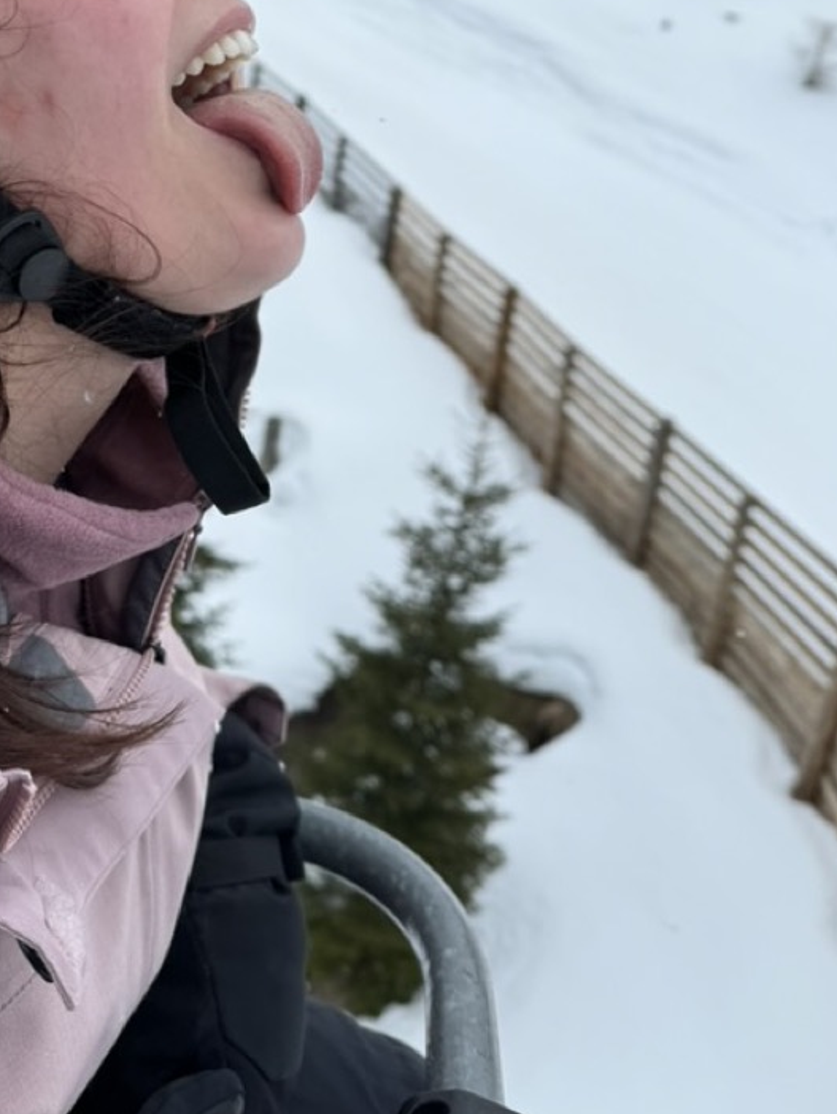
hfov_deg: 34.5
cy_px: 192
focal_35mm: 41
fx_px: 1321
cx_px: 216
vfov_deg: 43.2
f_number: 1.78
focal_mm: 6.86
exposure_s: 1/1560
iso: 80
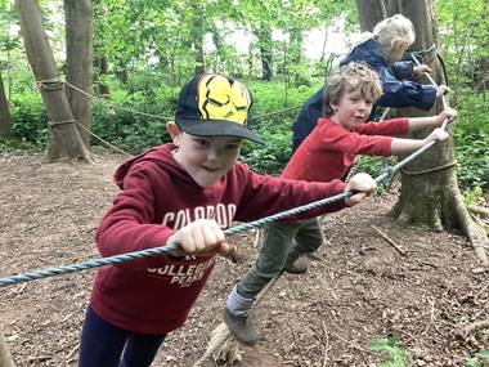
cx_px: 244
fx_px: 438
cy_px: 184
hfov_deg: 58.4
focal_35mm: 31
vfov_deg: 45.4
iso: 50
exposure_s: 1/50
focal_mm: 3.3
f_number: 2.4
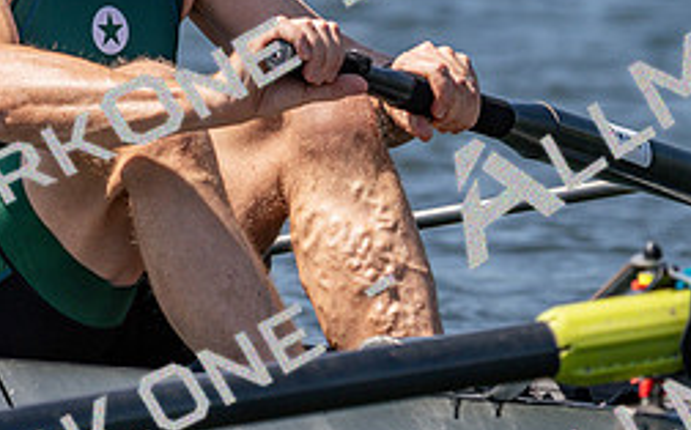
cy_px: 10
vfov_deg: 2.2
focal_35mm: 587
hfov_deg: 3.6
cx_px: 219
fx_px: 11045
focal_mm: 250
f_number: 5.6
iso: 250
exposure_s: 1/2000
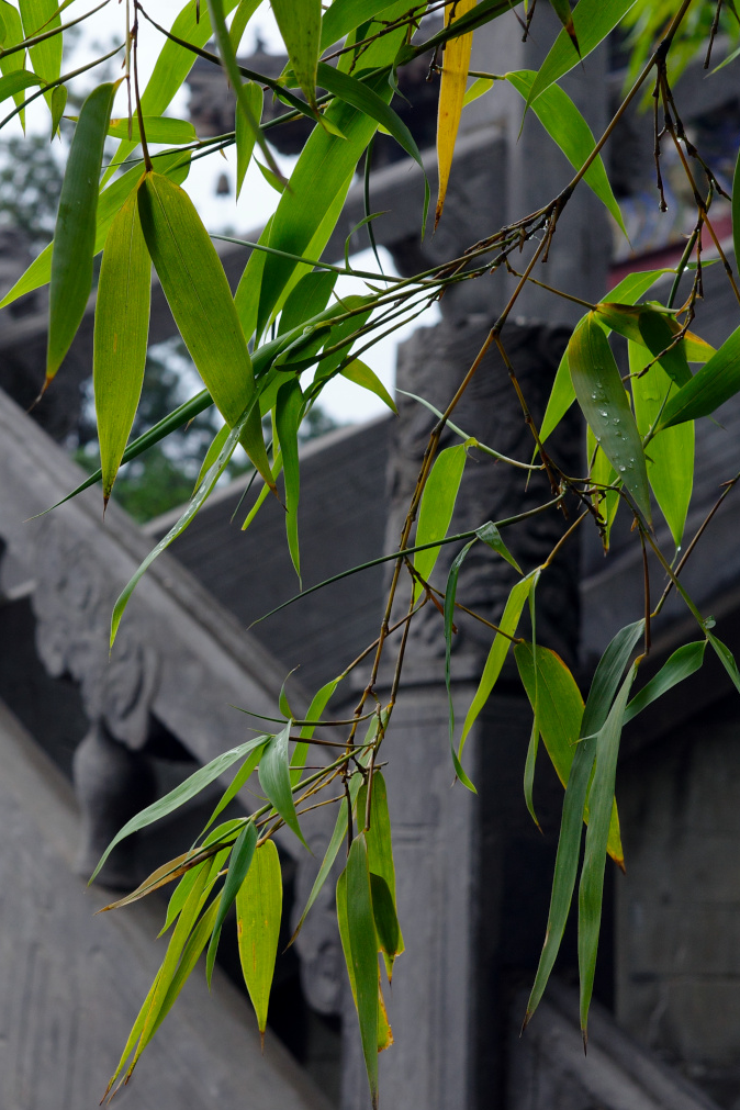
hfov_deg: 17.9
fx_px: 2343
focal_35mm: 76
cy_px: 588
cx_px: 217
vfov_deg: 26.6
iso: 200
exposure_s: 1/400
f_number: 5
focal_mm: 26
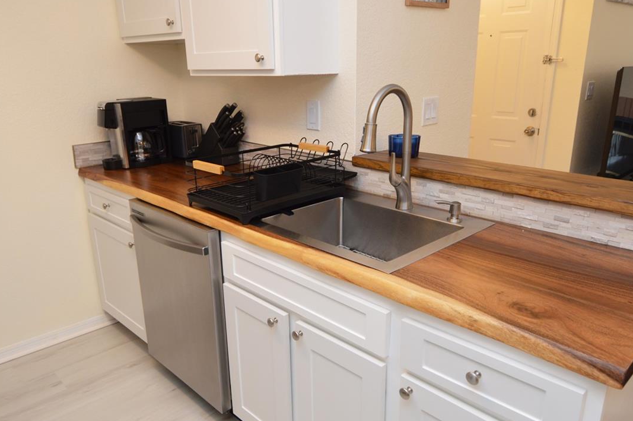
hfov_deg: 67.4
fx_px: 474
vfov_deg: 47.8
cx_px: 306
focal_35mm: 27
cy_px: 232
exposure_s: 1/60
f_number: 4
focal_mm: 12
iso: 400
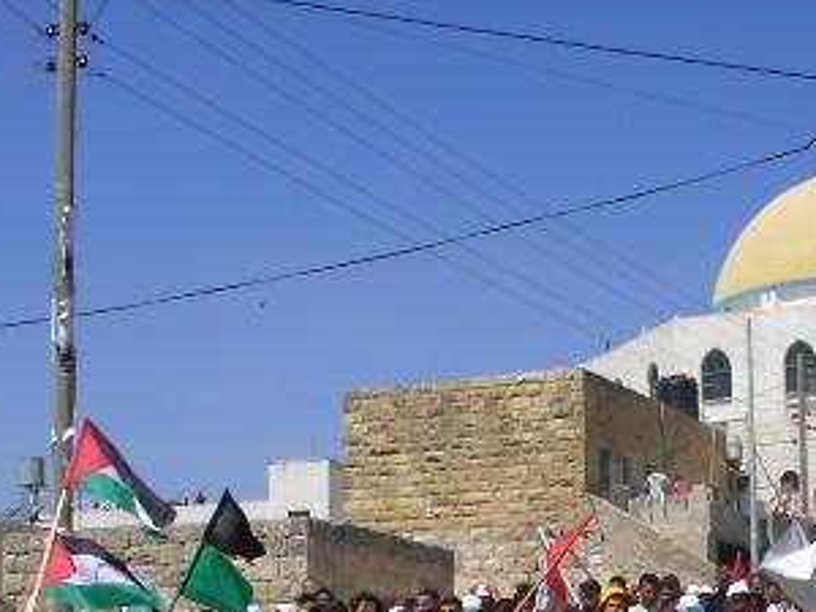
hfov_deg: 24.1
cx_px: 438
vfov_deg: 17.7
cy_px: 631
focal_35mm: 81
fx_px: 1909
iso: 50
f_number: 4.1
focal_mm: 5.8
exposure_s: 1/810
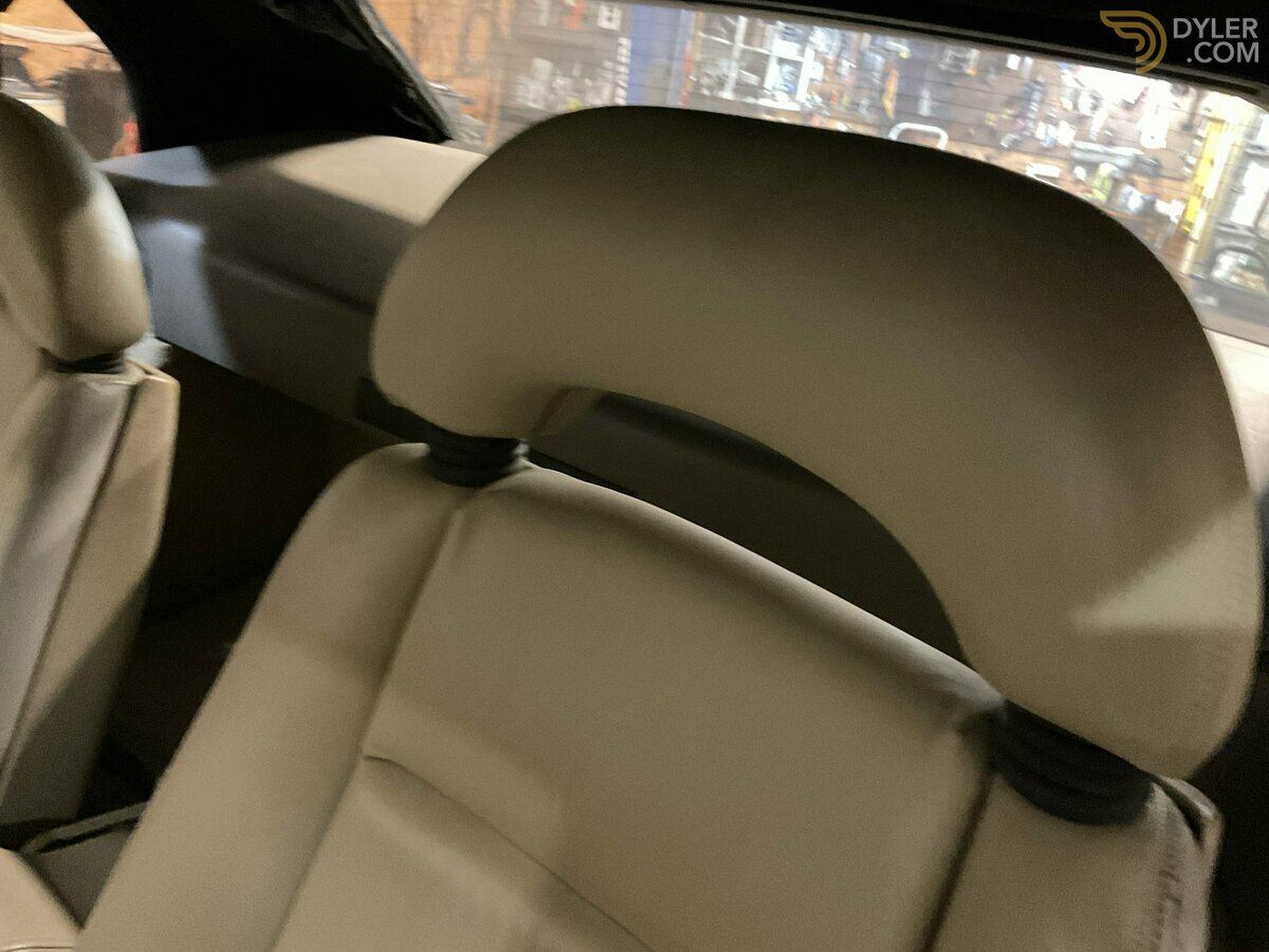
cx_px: 634
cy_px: 476
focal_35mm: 29
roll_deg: -10.4
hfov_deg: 61.7
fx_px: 1063
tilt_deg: -19.4
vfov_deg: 48.2
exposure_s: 1/20
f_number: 1.8
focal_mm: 3
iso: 500
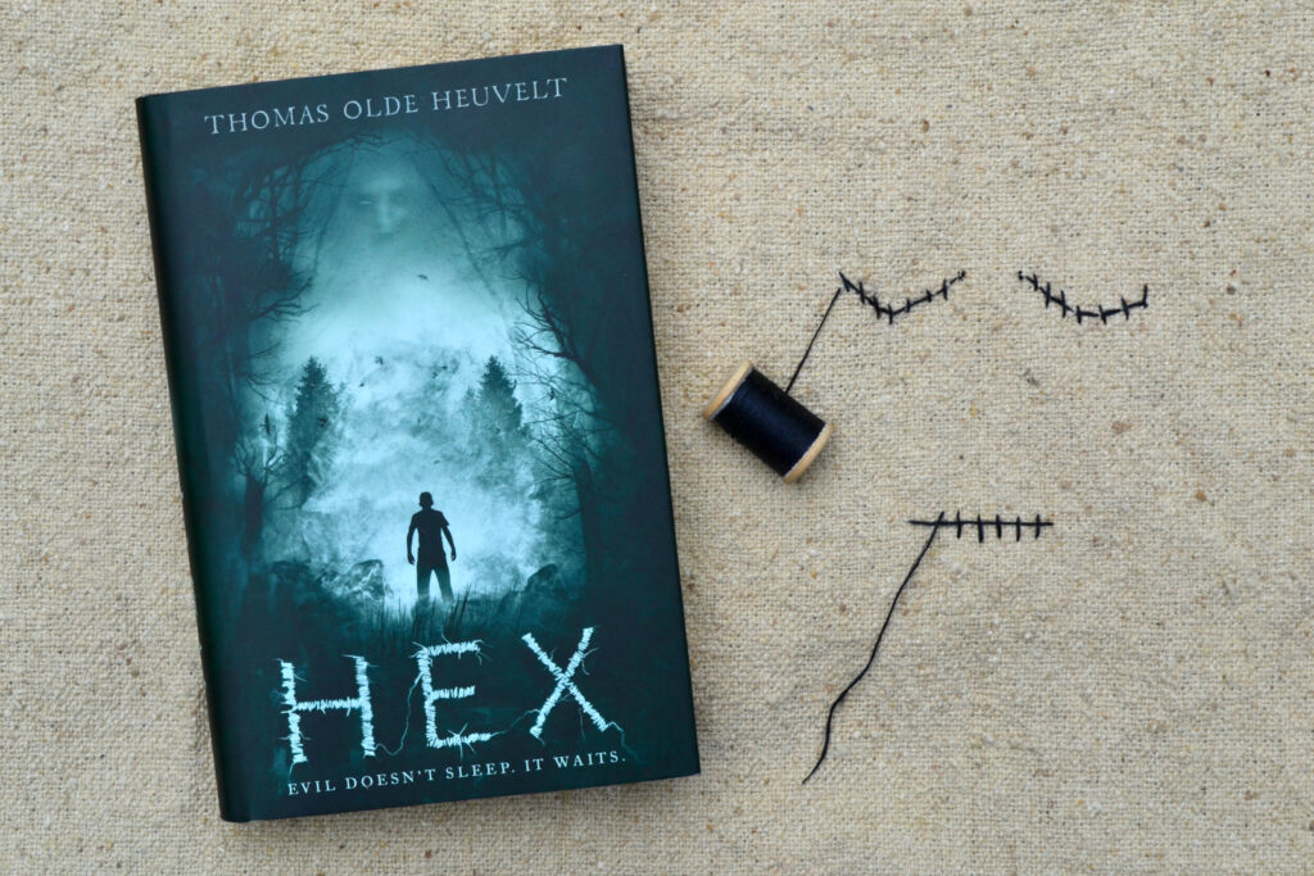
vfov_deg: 21.6
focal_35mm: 63
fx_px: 2300
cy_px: 438
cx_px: 657
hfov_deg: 31.9
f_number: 11
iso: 400
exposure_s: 1/400
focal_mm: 42
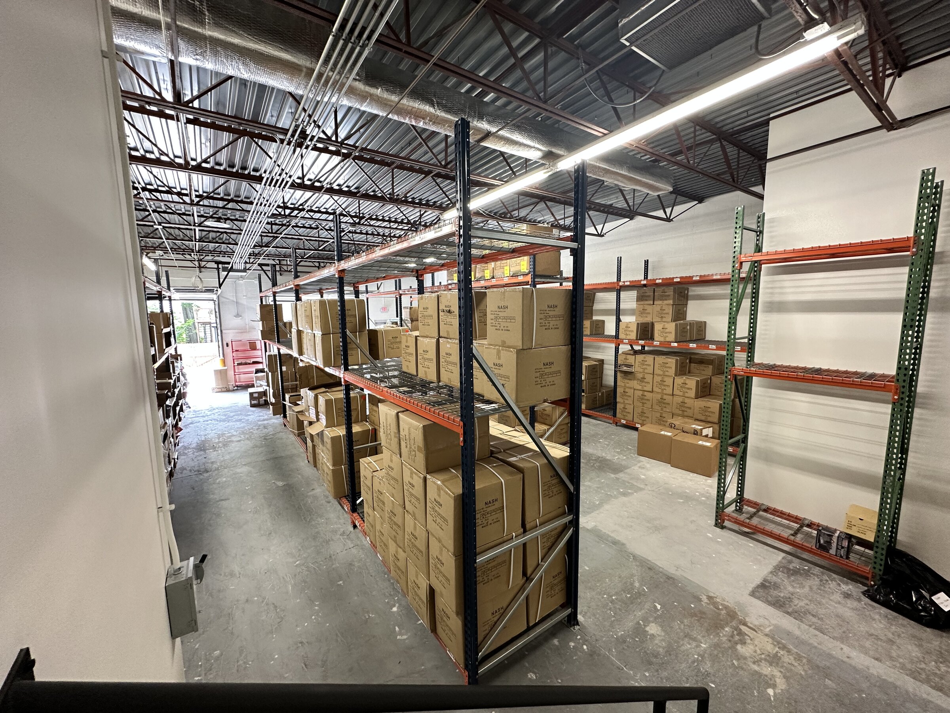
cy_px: 356
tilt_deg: -8.0
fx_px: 384
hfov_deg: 102.1
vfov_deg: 85.7
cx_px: 475
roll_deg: +0.9
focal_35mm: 14
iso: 160
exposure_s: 1/60
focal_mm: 2.22
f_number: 2.2
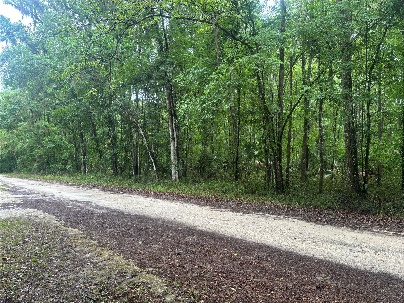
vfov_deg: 53.1
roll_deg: -0.2
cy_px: 152
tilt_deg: +1.0
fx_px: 303
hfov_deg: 67.3
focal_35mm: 26
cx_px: 202
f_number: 1.6
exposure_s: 1/131
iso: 32
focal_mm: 5.96
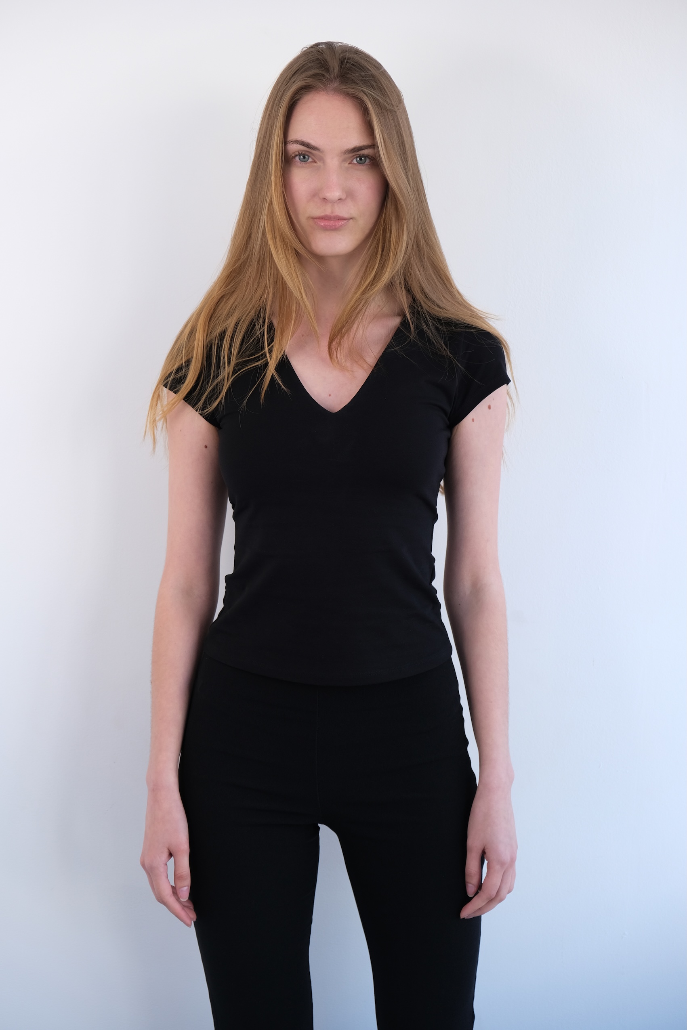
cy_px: 515
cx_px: 344
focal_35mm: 64
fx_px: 1832
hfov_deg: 21.2
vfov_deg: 31.4
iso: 320
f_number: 4
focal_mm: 42.5
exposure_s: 1/125
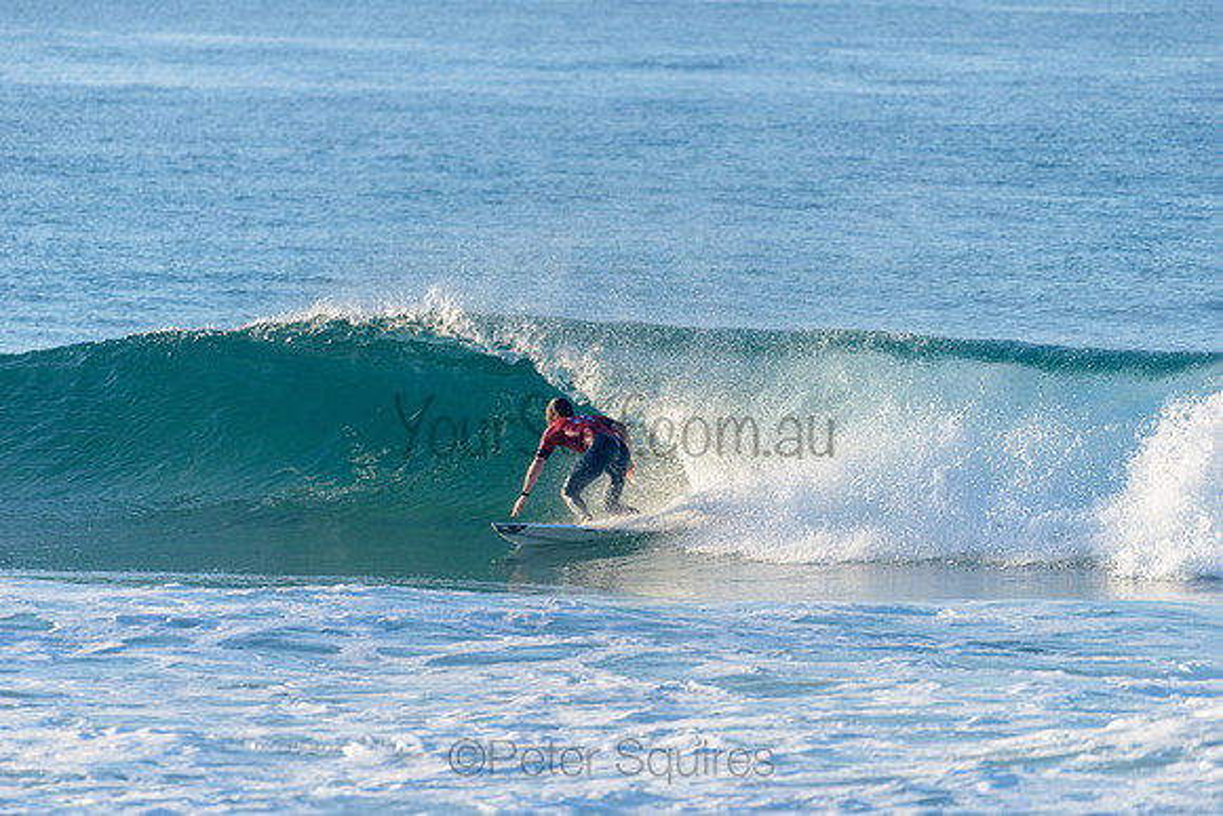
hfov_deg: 4.1
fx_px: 16993
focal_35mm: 500
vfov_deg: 2.8
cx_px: 612
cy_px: 408
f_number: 5.6
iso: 360
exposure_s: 1/2000
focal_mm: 500
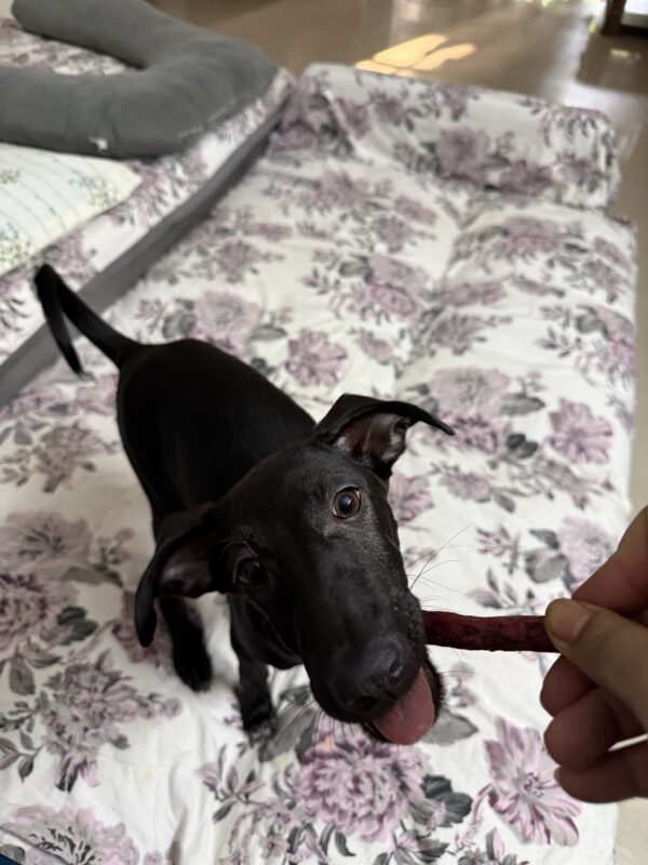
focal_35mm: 24
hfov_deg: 56.8
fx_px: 599
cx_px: 324
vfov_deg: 71.6
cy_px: 432
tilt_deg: -47.6
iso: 320
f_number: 1.78
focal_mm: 6.76
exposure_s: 1/50
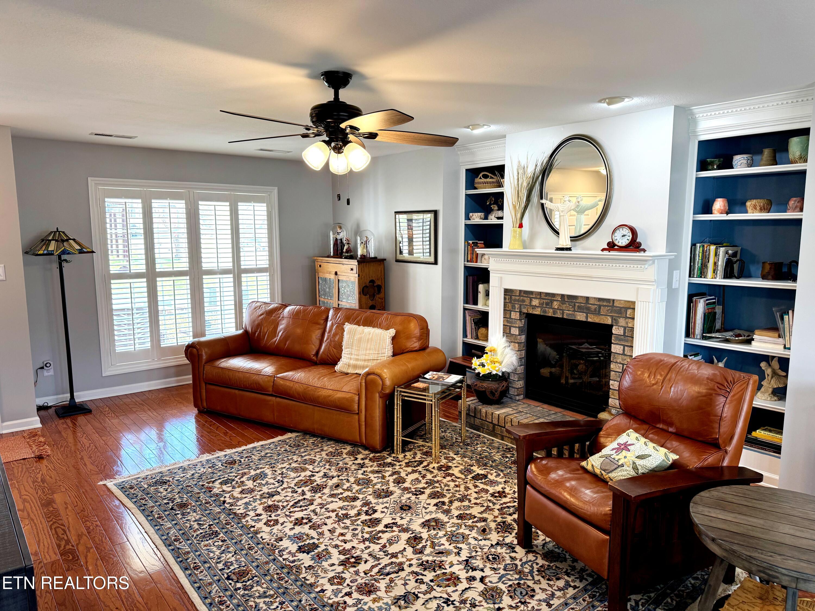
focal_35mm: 24
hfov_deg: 71.6
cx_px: 408
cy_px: 306
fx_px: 565
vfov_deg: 56.8
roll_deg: -0.1
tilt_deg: -7.8
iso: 125
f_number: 1.78
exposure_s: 1/120
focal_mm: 6.76
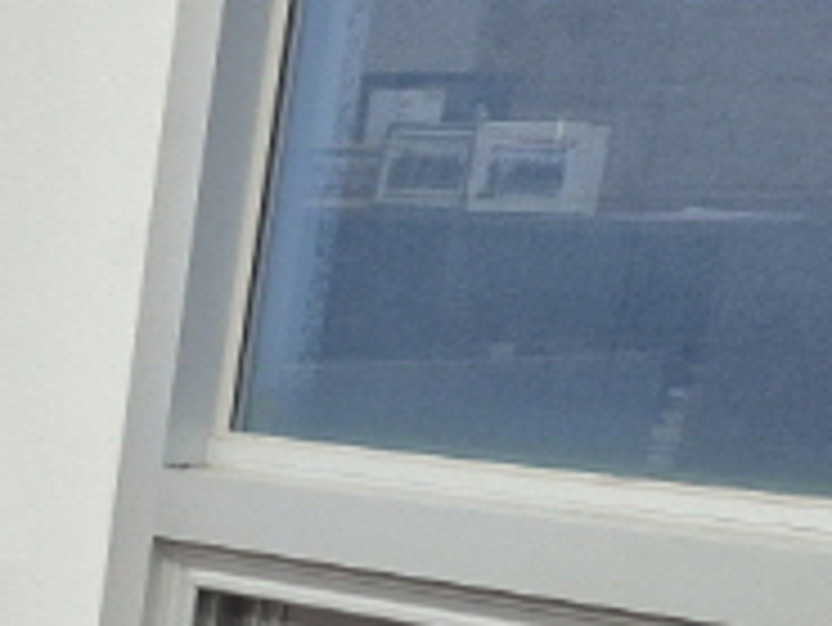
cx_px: -810
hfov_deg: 13.6
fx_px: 2982
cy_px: 1477
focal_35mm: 124
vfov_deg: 10.4
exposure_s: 1/120
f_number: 1.8
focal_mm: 5.4
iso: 200
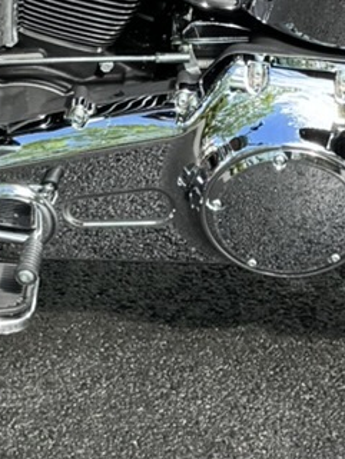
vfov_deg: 12.6
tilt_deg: -20.9
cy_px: -69
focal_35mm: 153
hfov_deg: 9.7
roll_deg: +1.9
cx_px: 185
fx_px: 2032
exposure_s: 1/995
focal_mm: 6.76
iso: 80
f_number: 1.78
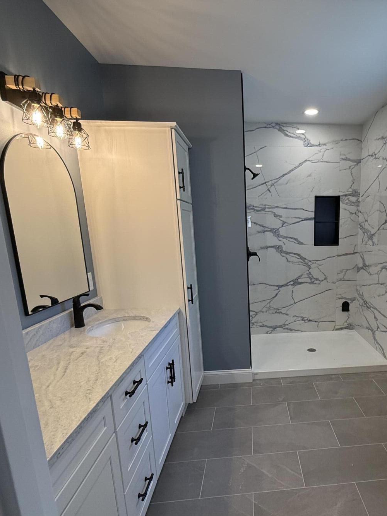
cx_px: 281
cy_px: 290
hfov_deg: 60.6
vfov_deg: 78.6
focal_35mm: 21
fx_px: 313
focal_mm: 2.22
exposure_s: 1/120
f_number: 2.2
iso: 125
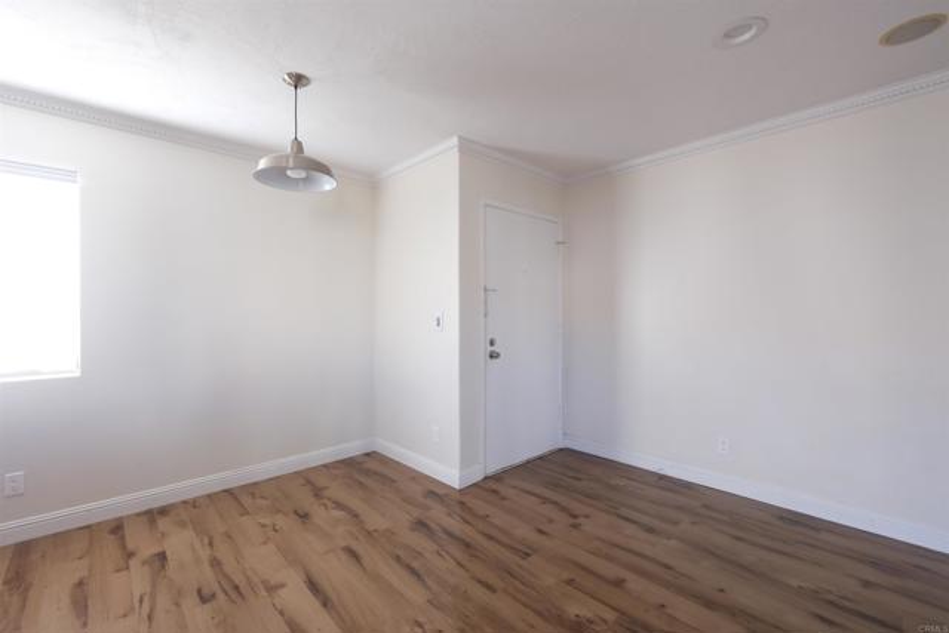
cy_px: 316
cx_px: 474
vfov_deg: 77.4
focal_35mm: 15
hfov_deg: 100.4
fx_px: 395
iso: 400
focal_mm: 10
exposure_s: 1/17
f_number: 8
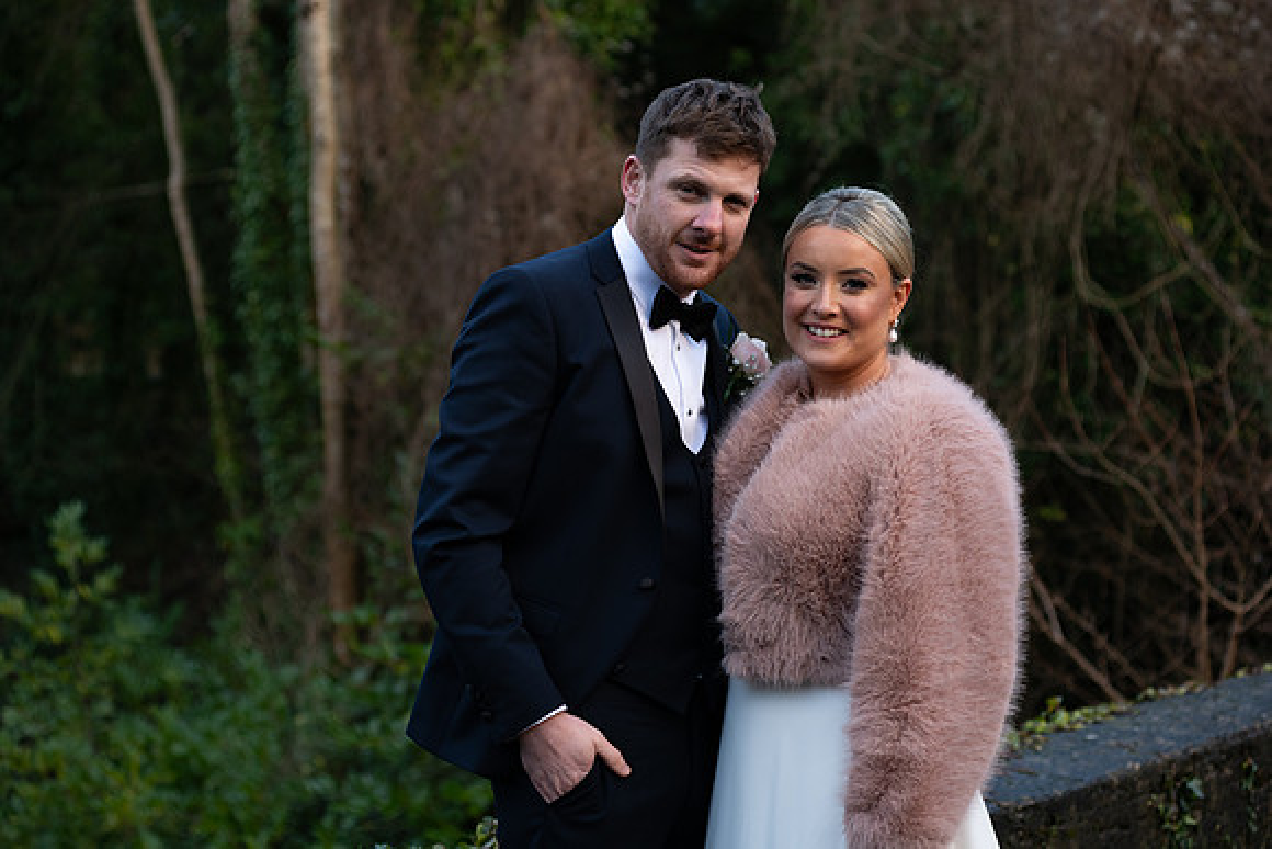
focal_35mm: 80
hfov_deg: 25.4
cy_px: 424
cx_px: 636
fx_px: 2827
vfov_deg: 17.1
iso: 200
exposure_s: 1/160
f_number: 3.5
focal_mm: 80
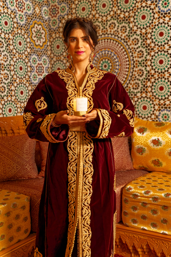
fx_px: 349
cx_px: 86
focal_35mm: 49
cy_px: 128
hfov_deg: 27.5
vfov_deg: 40.3
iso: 1000
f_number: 2.8
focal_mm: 49
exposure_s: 1/100
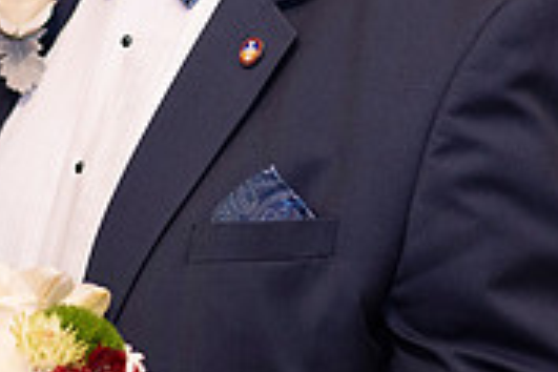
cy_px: 24
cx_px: 132
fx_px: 4324
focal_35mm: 279
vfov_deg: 4.9
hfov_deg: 7.4
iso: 1000
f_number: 2.2
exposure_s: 1/200
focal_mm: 85
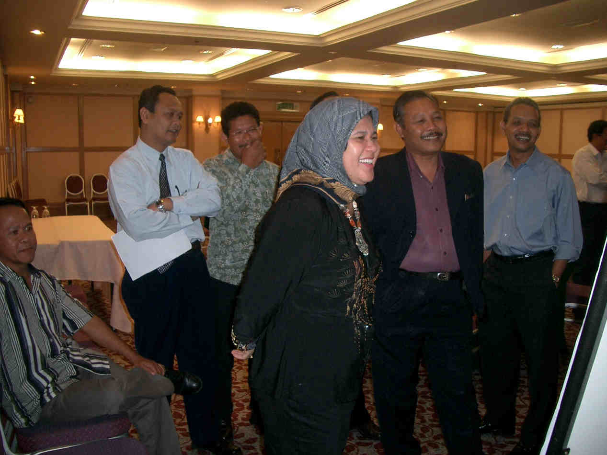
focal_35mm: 35
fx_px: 614
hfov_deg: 52.6
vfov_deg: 40.7
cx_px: 304
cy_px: 228
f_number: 2.6
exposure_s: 1/40
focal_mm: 5.8
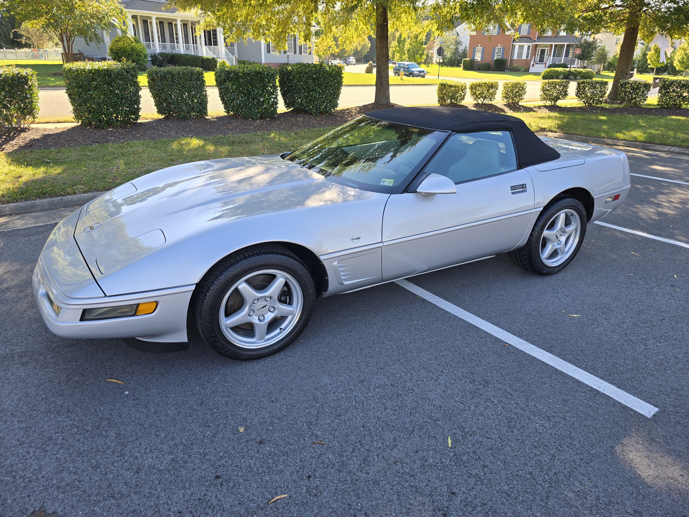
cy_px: 258
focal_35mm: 23
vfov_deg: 58.9
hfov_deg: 73.9
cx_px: 344
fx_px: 458
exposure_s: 1/180
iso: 16
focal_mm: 6.3
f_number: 1.7
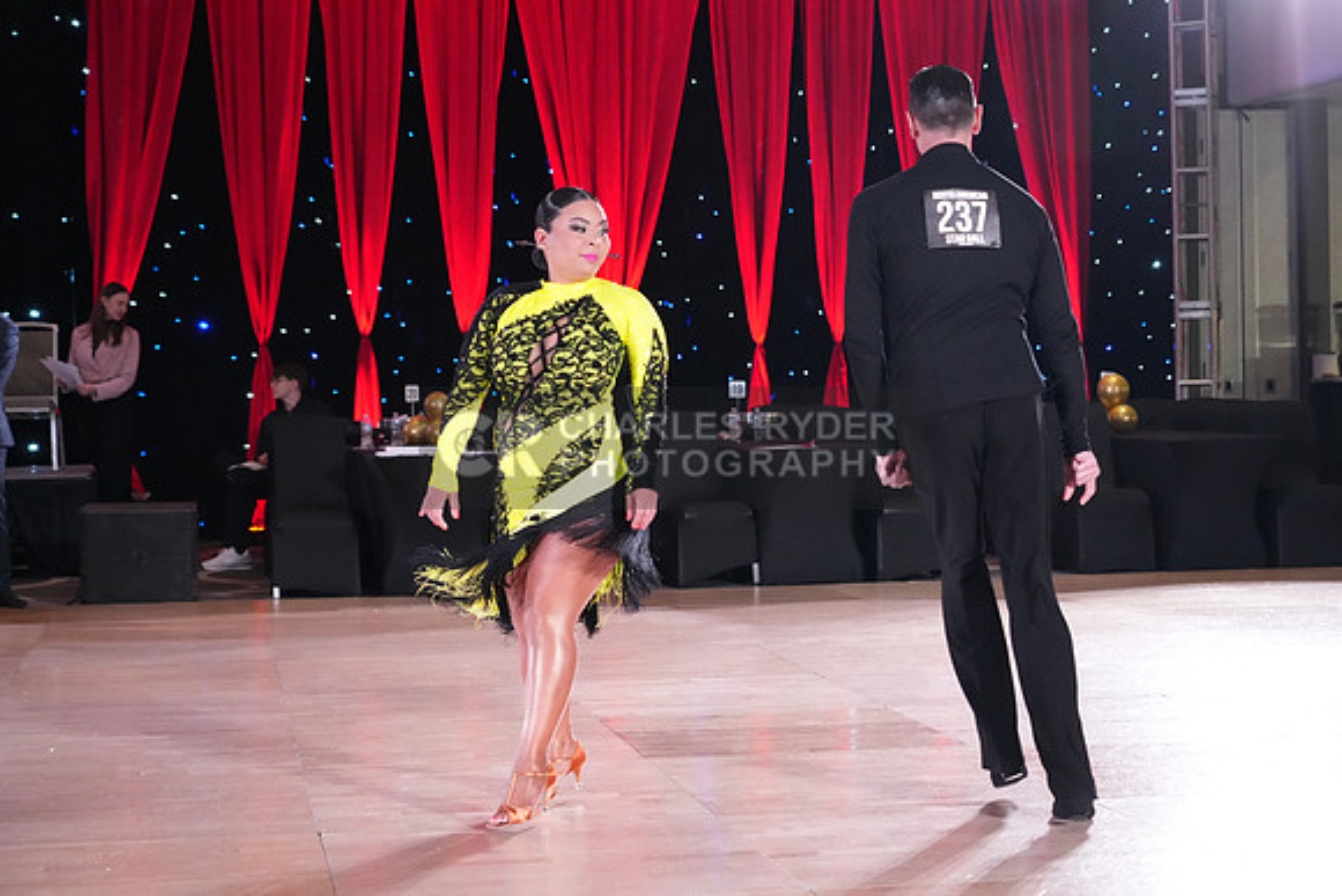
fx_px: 2386
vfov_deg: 21.3
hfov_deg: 31.4
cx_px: 671
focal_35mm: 64
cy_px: 448
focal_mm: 64
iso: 8000
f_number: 4.5
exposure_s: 1/400
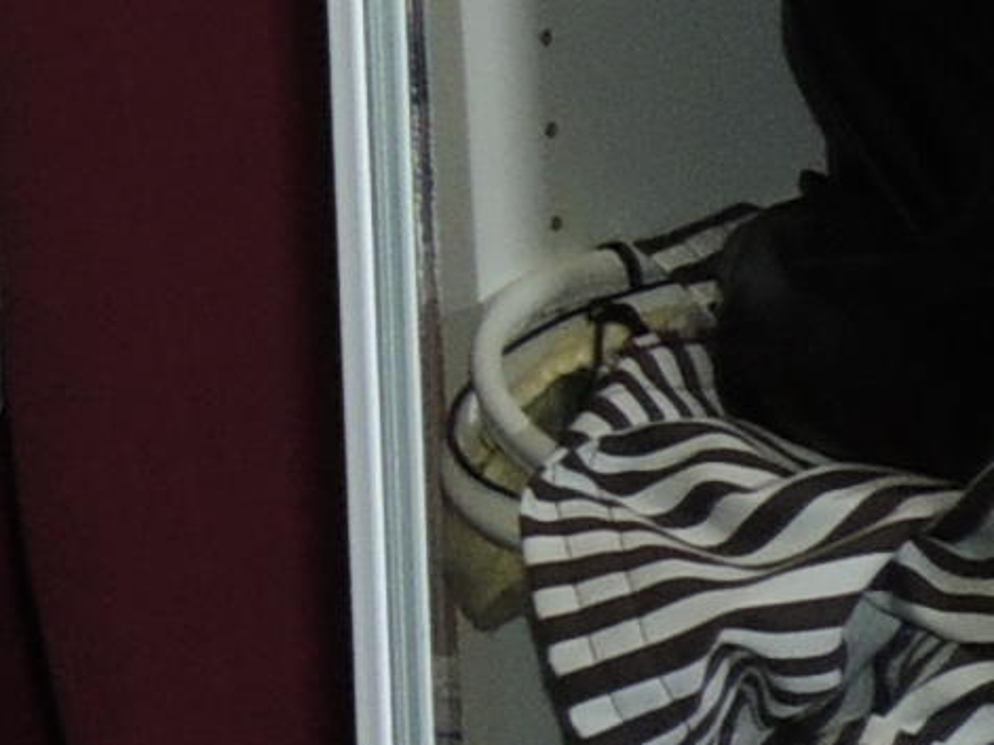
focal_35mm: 153
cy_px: -125
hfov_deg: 11.4
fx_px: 4392
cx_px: -1125
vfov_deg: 9.6
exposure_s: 1/30
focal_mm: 4.3
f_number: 5.3
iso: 200
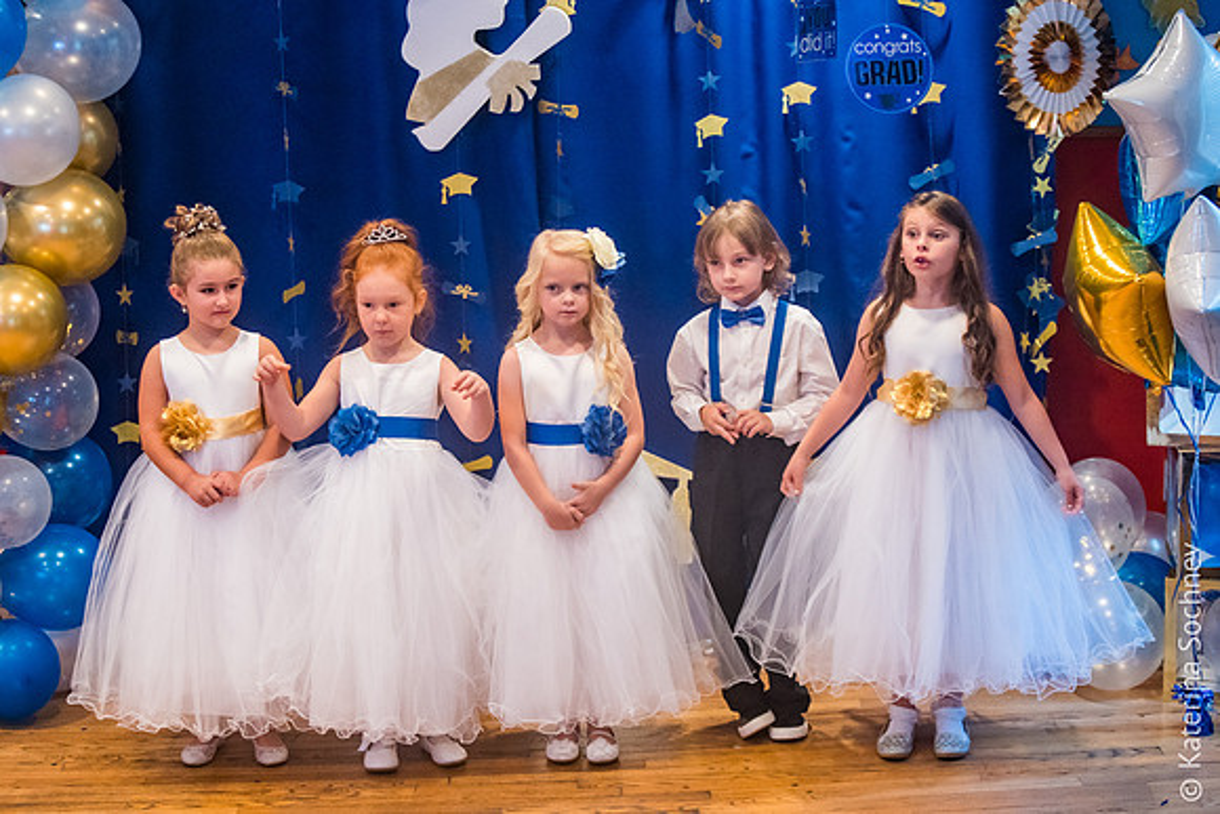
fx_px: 2509
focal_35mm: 74
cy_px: 398
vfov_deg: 18.4
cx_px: 624
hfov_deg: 27.3
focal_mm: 70
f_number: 2.8
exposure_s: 1/200
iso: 3200
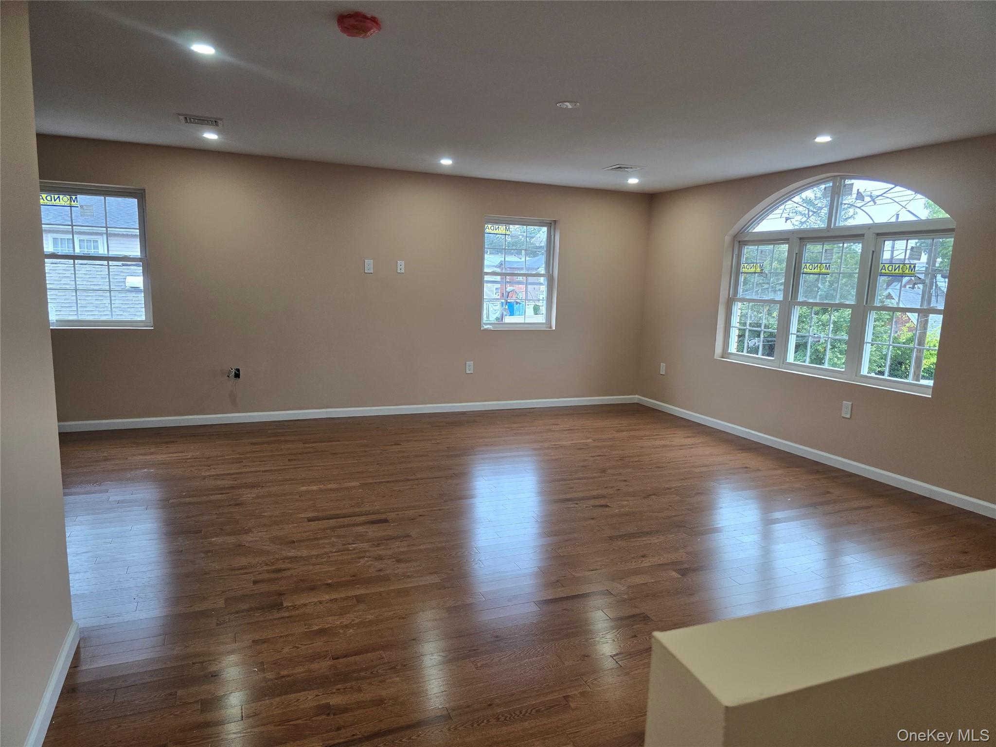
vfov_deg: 58.9
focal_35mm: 23
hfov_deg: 73.9
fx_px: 662
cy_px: 374
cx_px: 498
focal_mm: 6.3
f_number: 1.7
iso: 125
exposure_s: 1/180
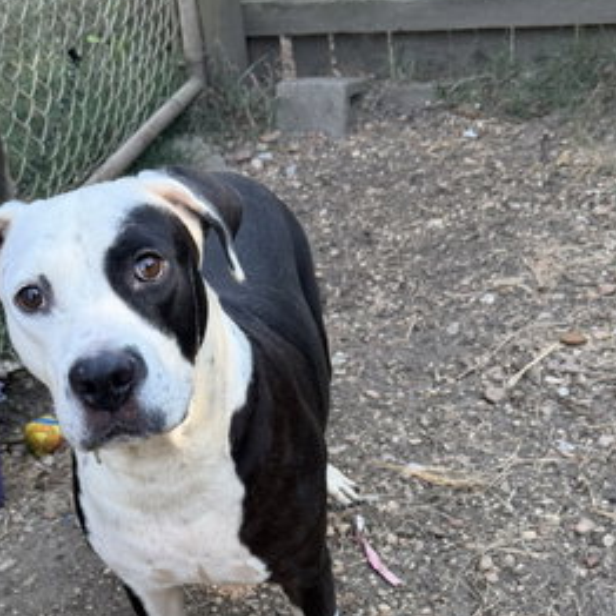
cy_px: 544
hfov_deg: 31.4
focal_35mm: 54
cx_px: 207
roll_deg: +11.8
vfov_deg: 30.4
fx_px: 1087
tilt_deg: -35.9
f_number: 1.78
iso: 80
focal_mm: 6.76
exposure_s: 1/397
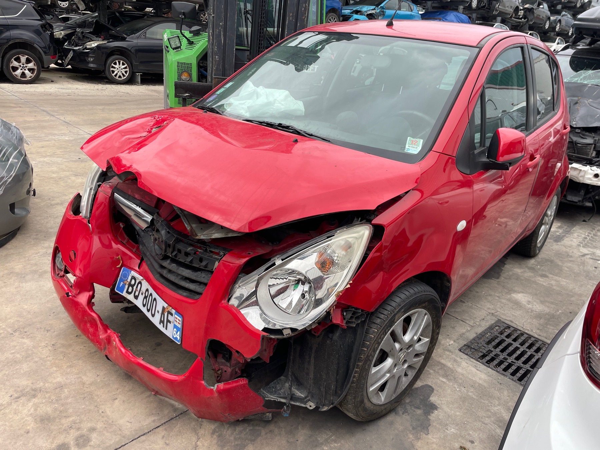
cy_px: 225
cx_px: 300
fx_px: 451
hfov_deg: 67.3
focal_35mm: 26
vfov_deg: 53.1
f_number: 1.6
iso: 32
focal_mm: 4.2
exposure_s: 1/130
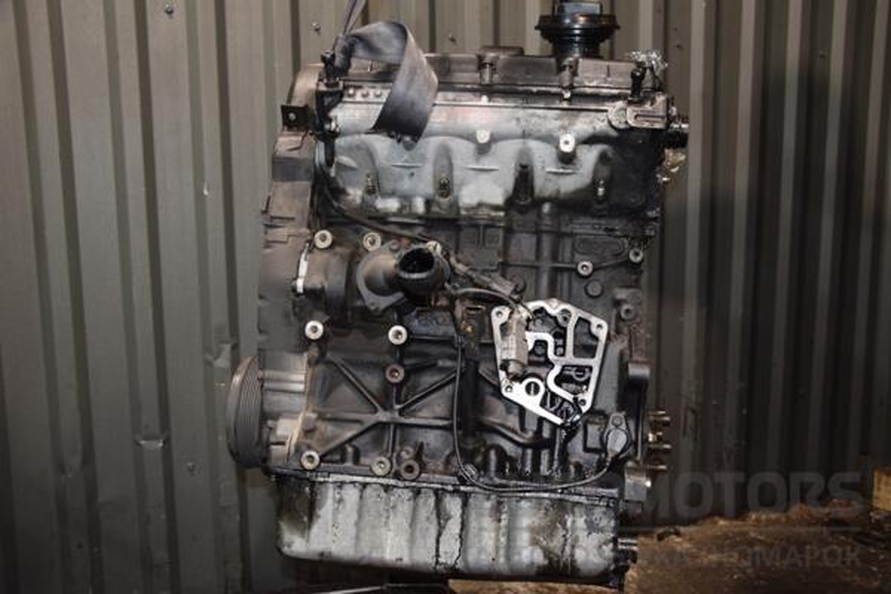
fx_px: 817
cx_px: 446
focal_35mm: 33
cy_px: 297
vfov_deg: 40.0
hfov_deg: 57.2
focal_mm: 22
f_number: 5
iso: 800
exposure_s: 1/60
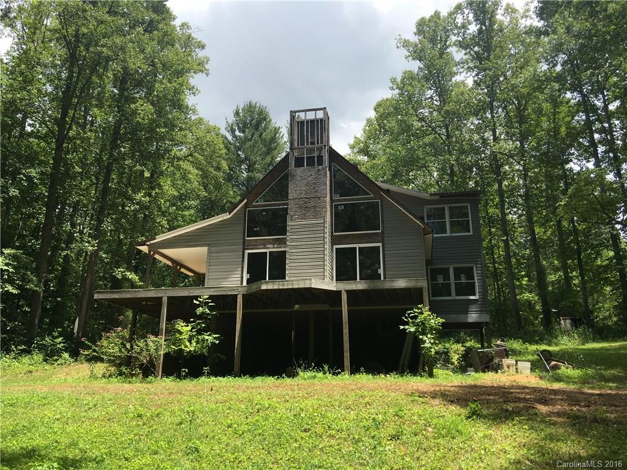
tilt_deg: +19.5
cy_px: 235
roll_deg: -0.6
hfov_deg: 61.7
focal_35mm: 29
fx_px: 525
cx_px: 314
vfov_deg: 48.2
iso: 25
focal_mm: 4.15
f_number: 2.2
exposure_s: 1/884
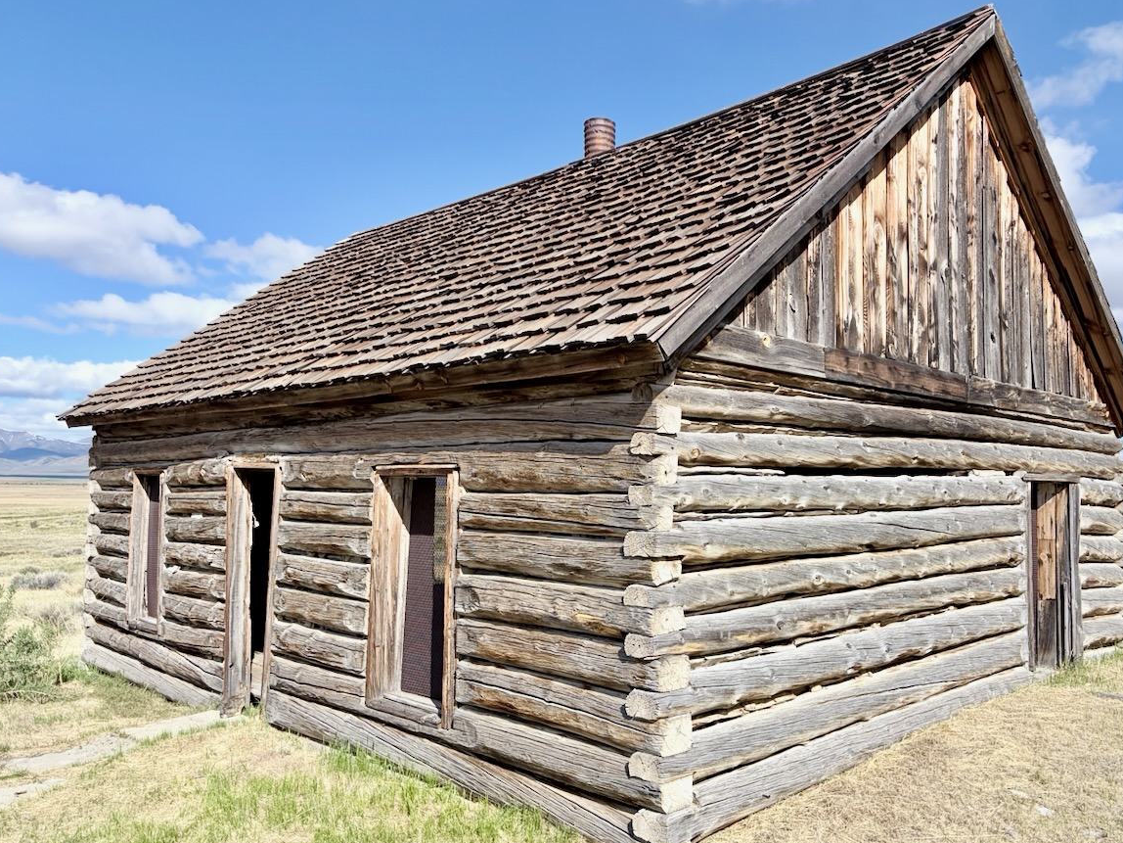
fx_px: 941
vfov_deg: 48.2
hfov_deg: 61.5
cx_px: 613
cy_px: 435
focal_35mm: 29
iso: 64
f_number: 1.6
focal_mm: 5.96
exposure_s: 1/5348
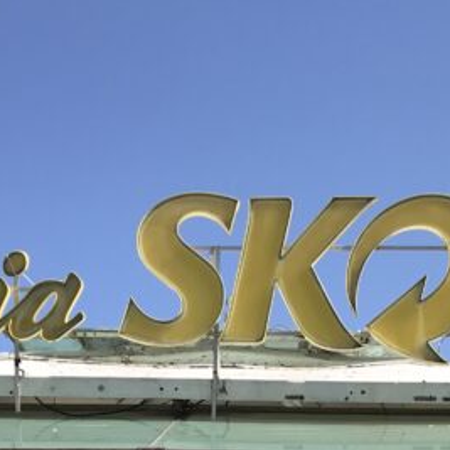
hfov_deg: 18.3
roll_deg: -0.1
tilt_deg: +6.6
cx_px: 265
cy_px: 640
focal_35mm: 95
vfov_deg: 16.9
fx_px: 1397
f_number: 1.8
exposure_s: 1/2083
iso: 20
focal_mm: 3.99
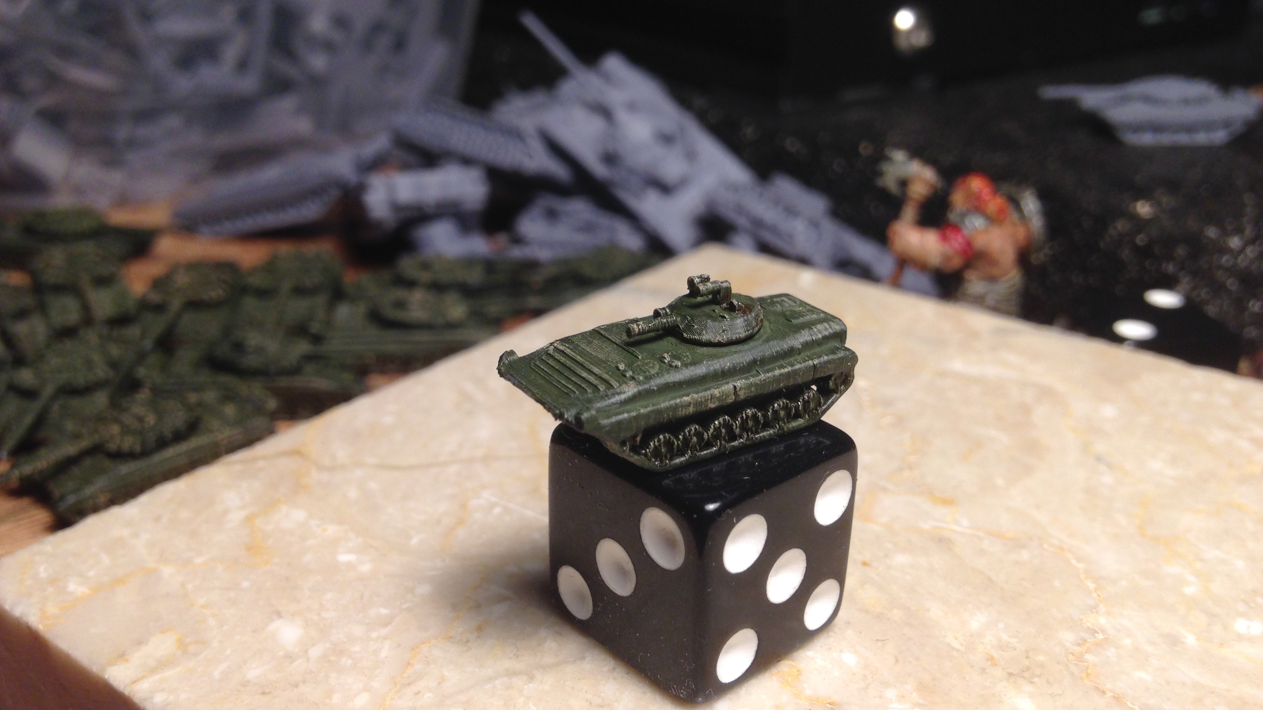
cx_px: 631
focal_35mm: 36
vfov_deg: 32.8
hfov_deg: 55.3
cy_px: 409
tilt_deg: -26.5
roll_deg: -0.4
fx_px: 1206
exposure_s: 1/100
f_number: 2.4
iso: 64
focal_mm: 4.12
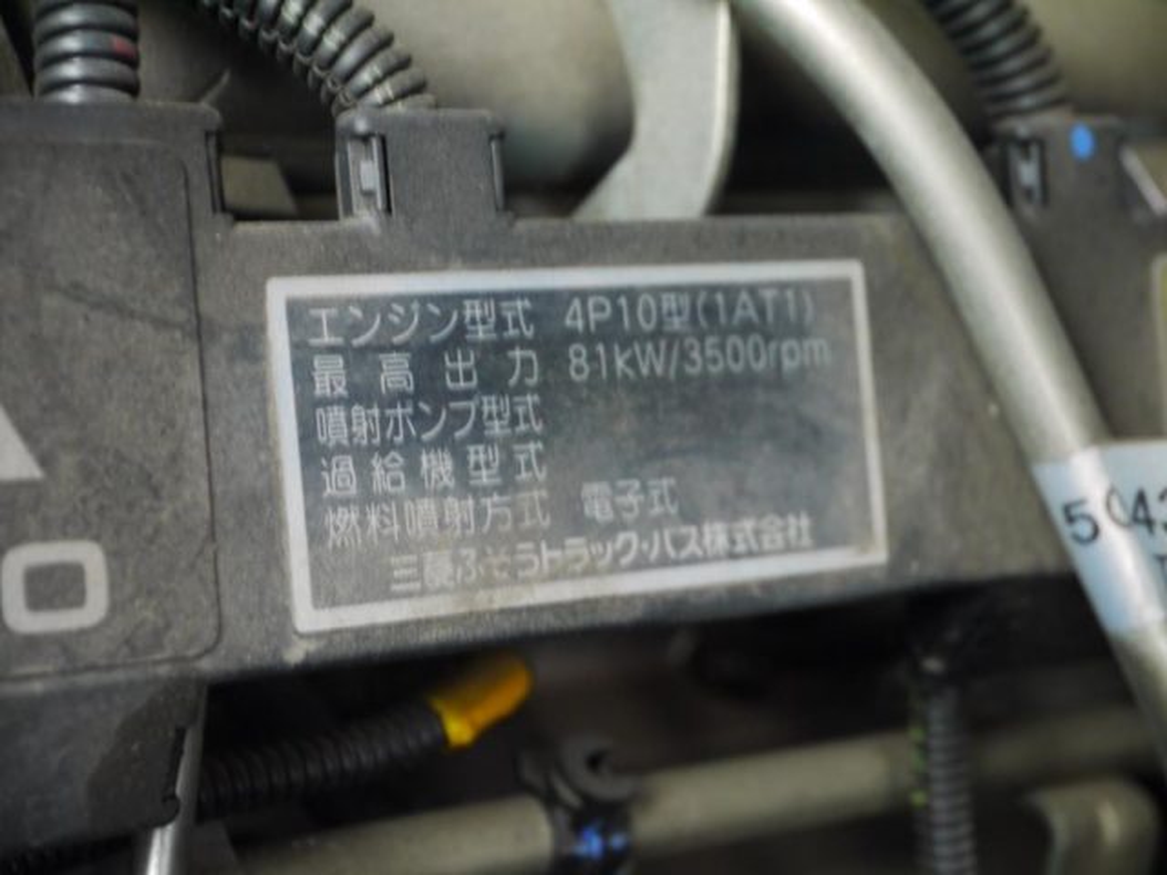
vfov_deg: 18.4
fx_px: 2697
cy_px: 438
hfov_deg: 24.4
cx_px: 584
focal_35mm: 80
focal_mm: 40
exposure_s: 1/80
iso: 640
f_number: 5.6
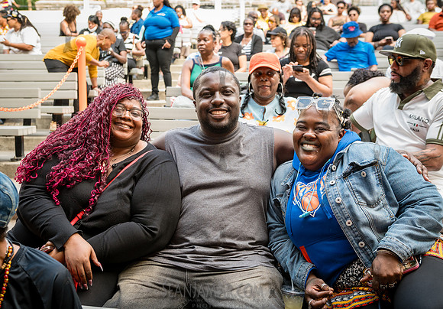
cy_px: 147
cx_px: 215
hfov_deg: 42.7
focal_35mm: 45
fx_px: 567
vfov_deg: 30.5
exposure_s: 1/160
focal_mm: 42
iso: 1000
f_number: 4.5
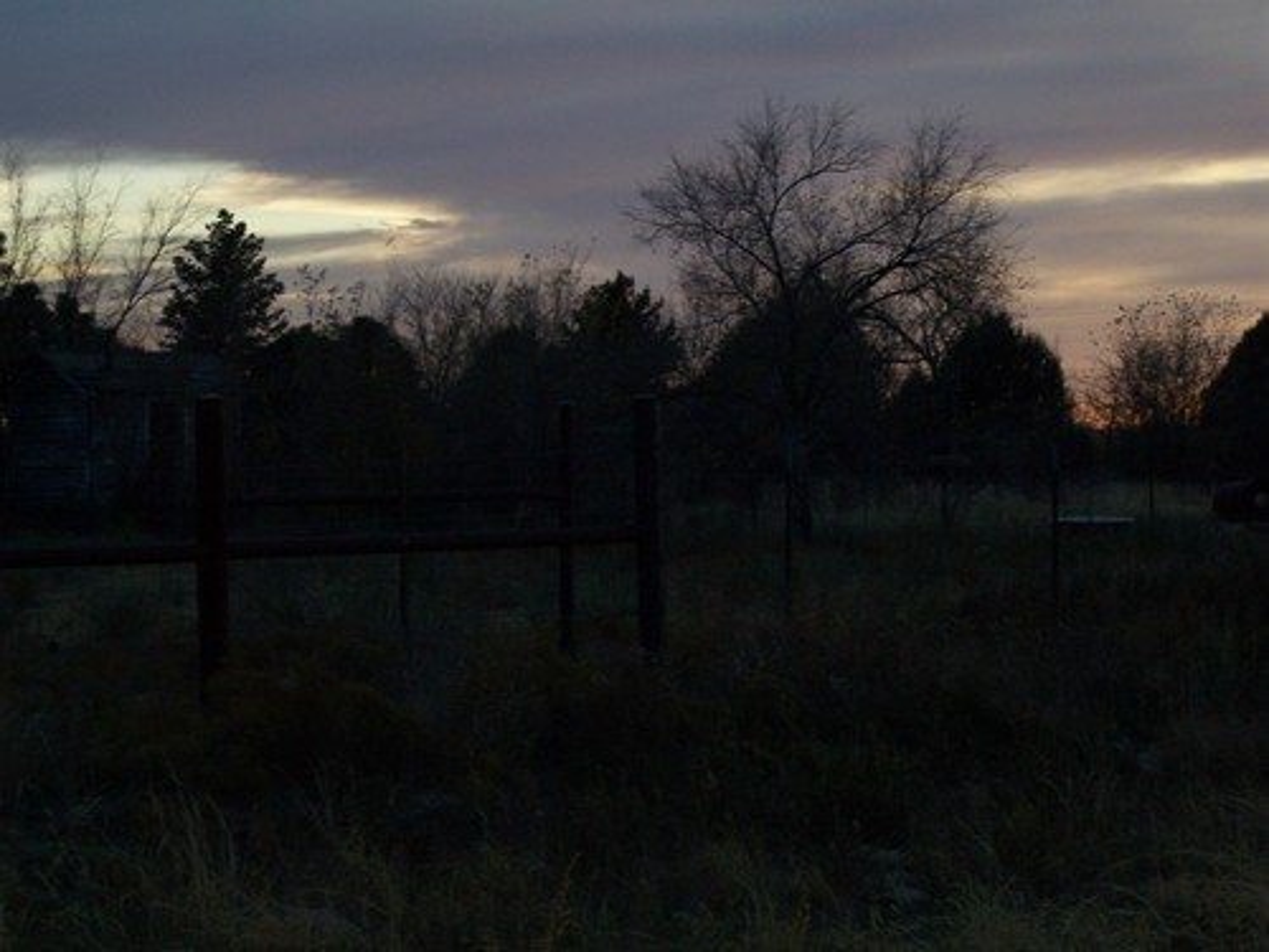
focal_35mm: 117
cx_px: 634
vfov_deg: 12.7
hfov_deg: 16.8
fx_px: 4289
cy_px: 476
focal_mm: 24
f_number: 4.8
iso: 140
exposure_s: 1/125
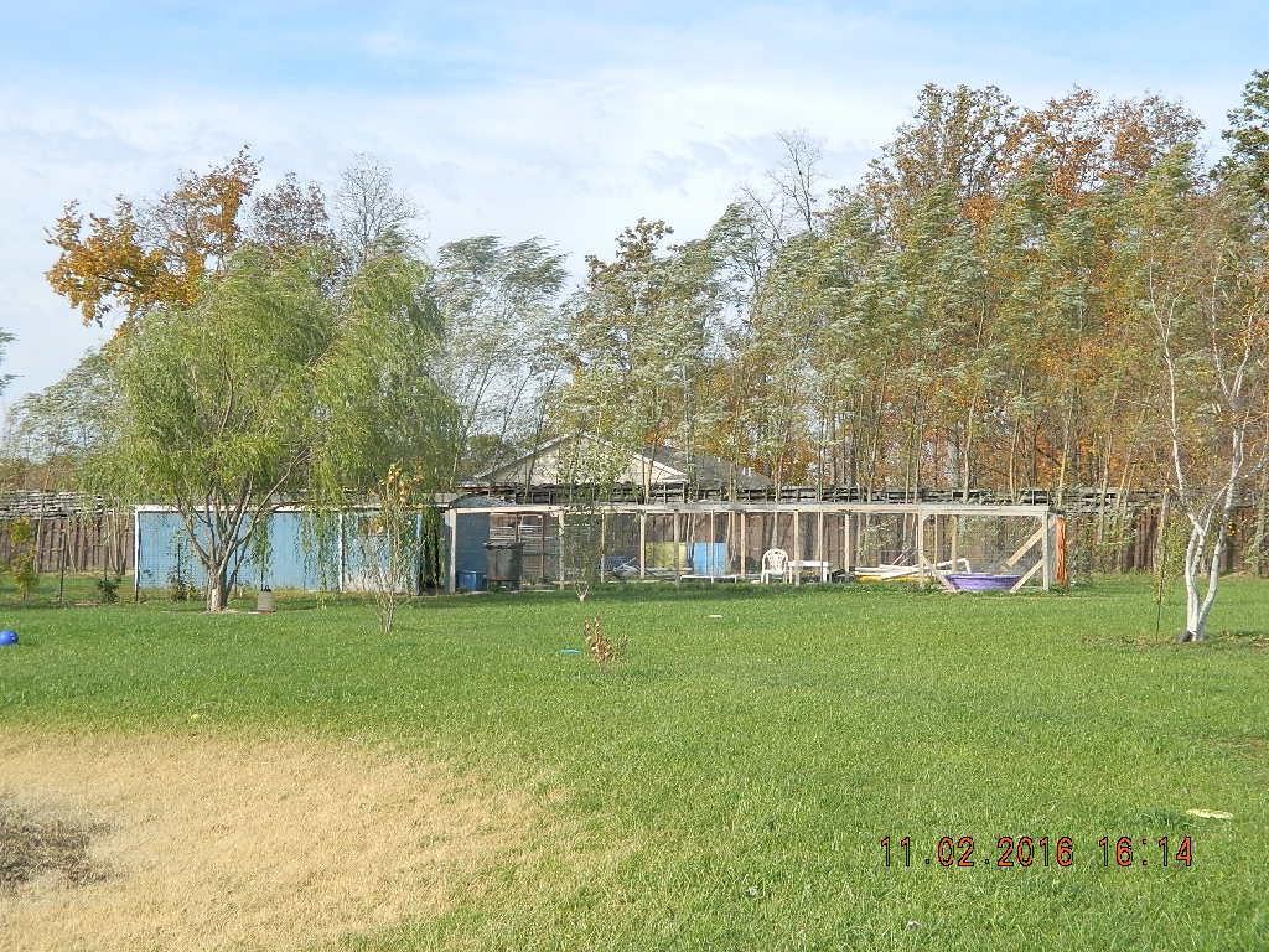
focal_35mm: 47
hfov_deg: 40.4
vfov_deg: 30.9
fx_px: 1723
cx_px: 634
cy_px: 476
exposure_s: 1/640
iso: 110
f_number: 3.6
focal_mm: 8.4
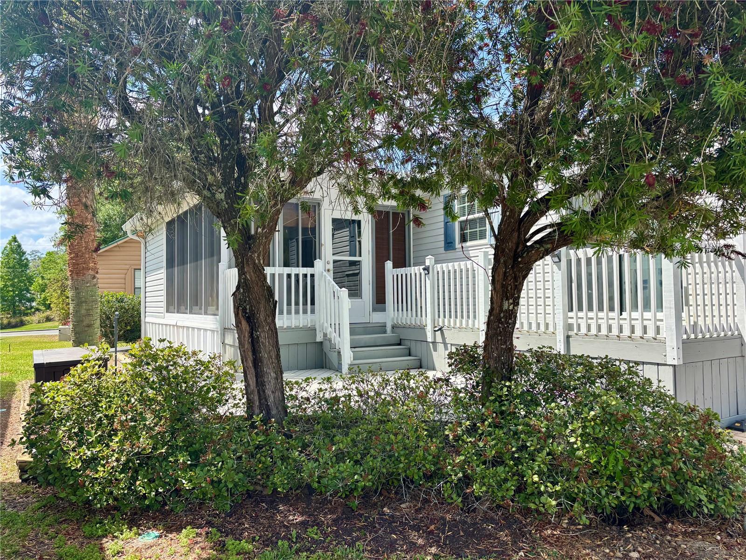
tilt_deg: +2.5
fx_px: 560
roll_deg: +1.0
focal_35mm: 26
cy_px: 280
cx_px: 373
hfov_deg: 67.3
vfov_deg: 53.1
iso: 50
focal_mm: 5.96
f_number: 1.6
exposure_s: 1/1477
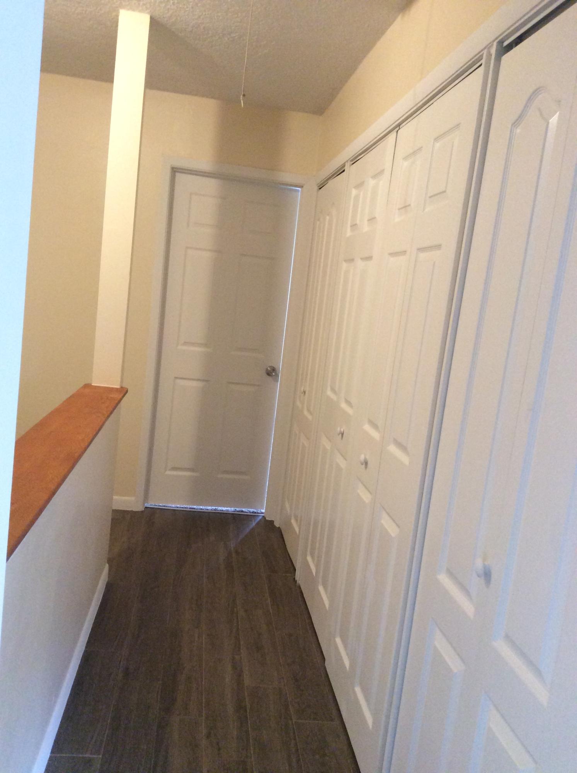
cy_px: 386
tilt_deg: -7.3
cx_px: 288
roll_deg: -6.1
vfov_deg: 56.9
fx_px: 713
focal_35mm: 32
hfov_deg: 44.0
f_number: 2.4
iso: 200
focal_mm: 3.3
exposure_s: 1/24
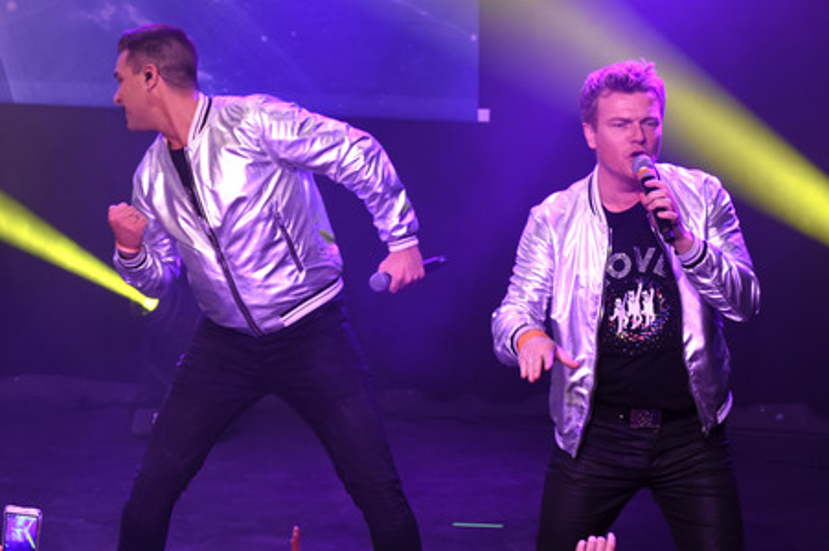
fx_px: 4660
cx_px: 414
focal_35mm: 202
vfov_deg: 6.8
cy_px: 276
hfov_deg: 10.2
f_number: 5.6
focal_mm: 135
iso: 800
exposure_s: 1/200
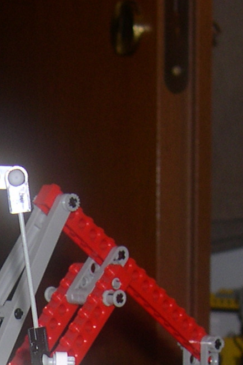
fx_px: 1711
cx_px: -57
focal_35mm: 169
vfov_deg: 11.9
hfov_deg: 8.0
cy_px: 454
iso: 100
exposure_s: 1/60
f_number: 3.1
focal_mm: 10.1
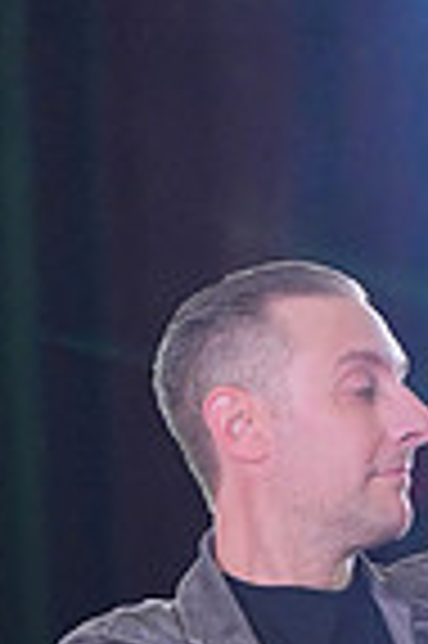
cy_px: 1180
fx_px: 10457
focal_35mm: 585
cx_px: 588
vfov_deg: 3.5
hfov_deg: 2.3
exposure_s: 1/400
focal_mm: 144
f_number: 4
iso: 1600
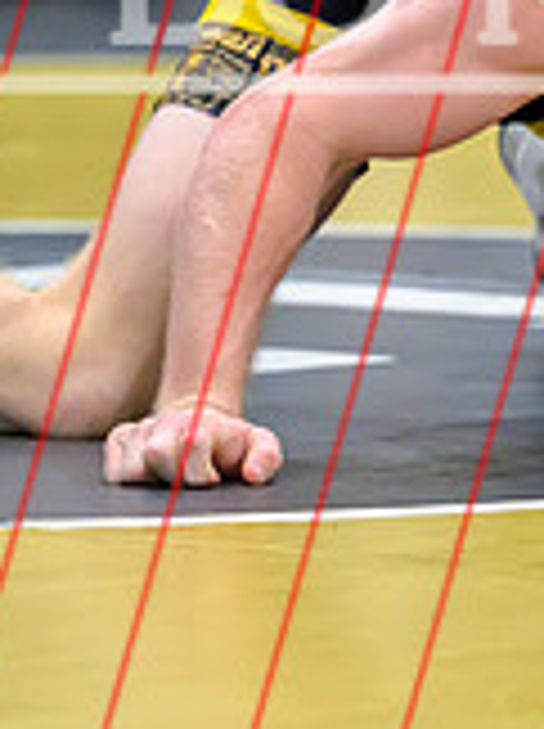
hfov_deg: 3.3
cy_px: 25
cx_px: 667
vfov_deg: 4.4
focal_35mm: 449
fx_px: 9433
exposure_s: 1/640
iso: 6400
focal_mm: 115
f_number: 2.8
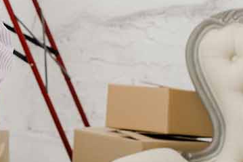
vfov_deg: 7.5
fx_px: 1228
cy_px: -23
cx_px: -29
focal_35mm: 182
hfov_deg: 11.1
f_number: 5
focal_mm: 50
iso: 100
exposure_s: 1/200
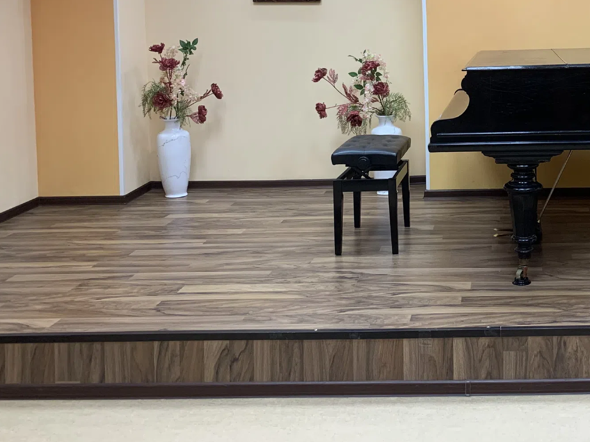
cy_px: 56
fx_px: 801
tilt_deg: -2.6
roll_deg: +2.1
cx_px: 490
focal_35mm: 47
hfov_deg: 38.6
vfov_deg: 29.8
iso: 100
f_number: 1.8
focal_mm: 4.25
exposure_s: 1/95
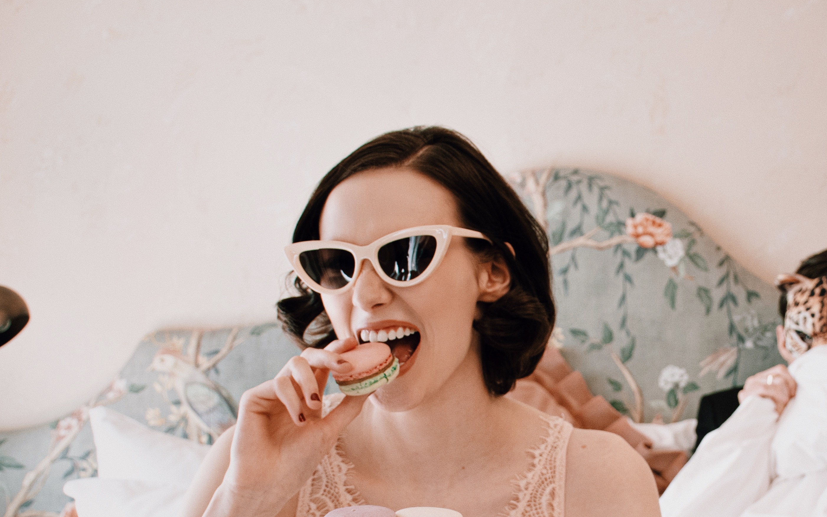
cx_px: 652
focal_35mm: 73
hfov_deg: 27.7
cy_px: 431
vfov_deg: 17.7
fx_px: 1645
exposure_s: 1/80
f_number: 4.5
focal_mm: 24
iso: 400
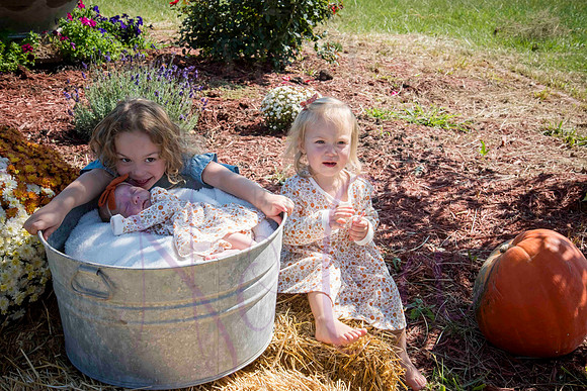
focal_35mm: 52
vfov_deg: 26.0
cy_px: 196
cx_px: 294
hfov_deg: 38.2
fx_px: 848
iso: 400
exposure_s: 1/320
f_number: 11
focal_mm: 52
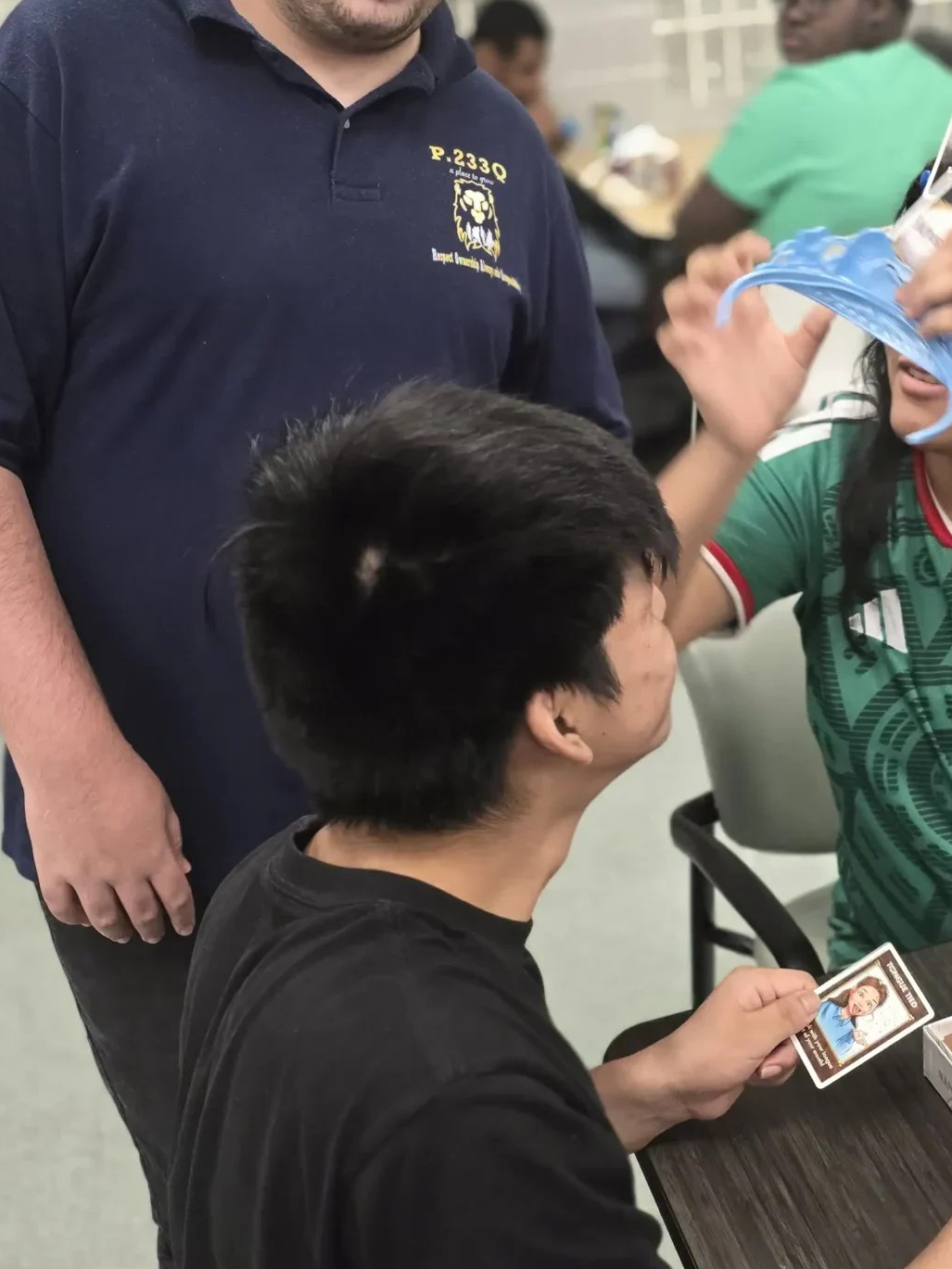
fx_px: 1577
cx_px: 641
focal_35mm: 43
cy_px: 632
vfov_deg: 43.8
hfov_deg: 33.3
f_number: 1.7
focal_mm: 6.3
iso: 400
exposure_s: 1/120
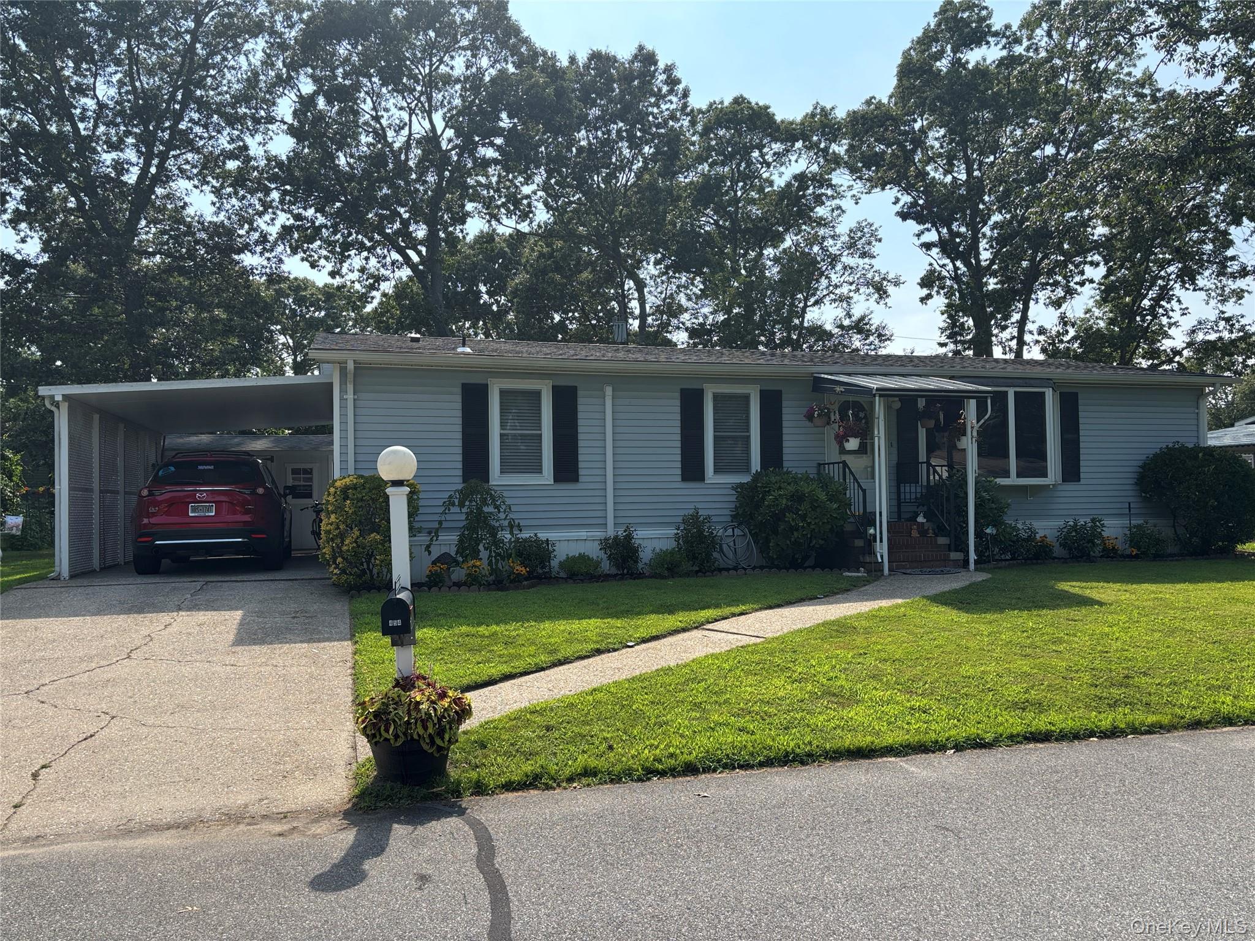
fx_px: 943
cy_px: 470
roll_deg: +0.3
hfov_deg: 67.3
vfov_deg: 53.1
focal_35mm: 26
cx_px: 628
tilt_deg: +2.1
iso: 50
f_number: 1.6
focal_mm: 5.96
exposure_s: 1/1667
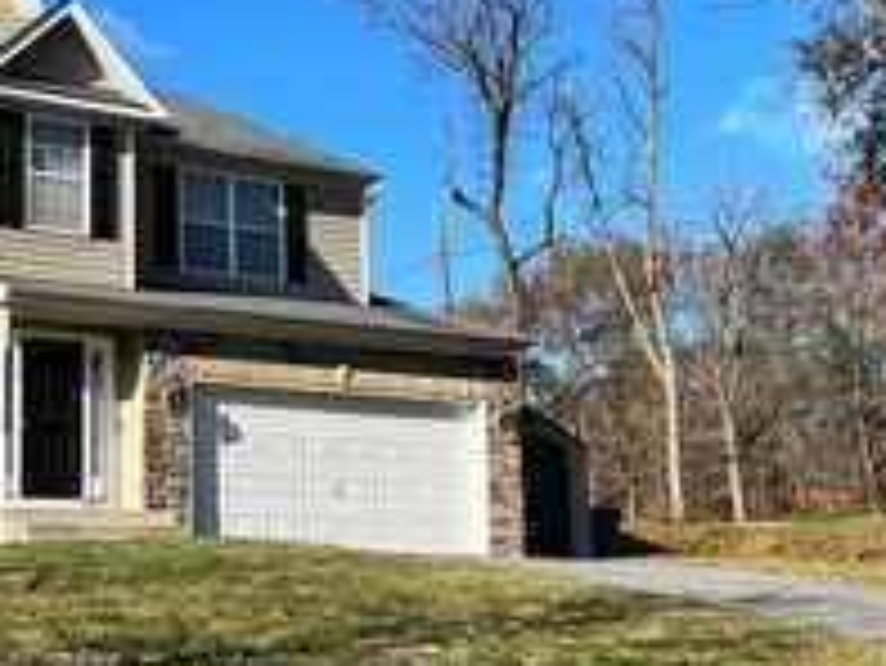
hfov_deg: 28.8
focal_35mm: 66
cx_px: 189
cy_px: 308
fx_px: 1690
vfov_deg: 22.3
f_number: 1.5
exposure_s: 1/3571
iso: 50
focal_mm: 5.7
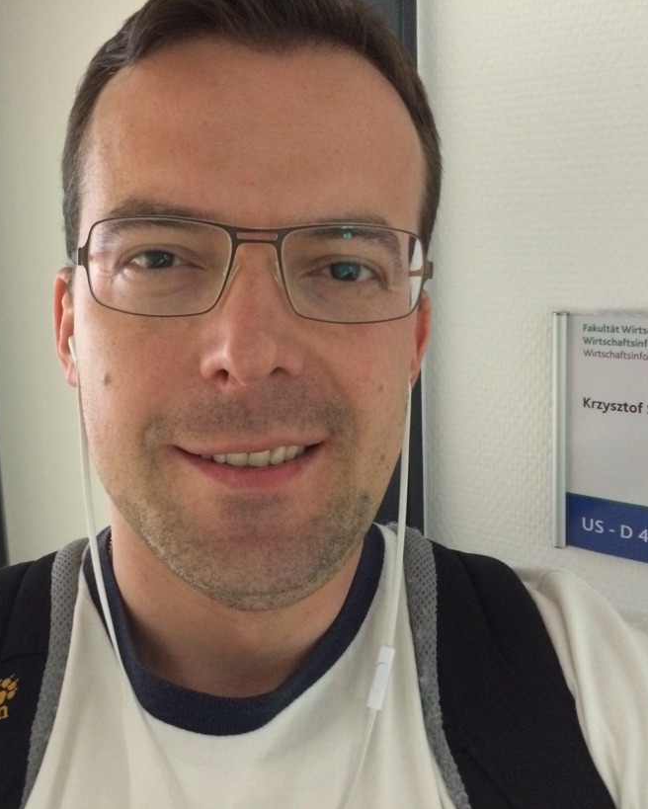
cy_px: 404
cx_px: 252
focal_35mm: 38
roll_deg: +3.8
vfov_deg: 47.9
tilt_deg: -11.3
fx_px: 910
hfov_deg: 39.0
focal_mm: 4.15
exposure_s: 1/17
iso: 400
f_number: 2.2
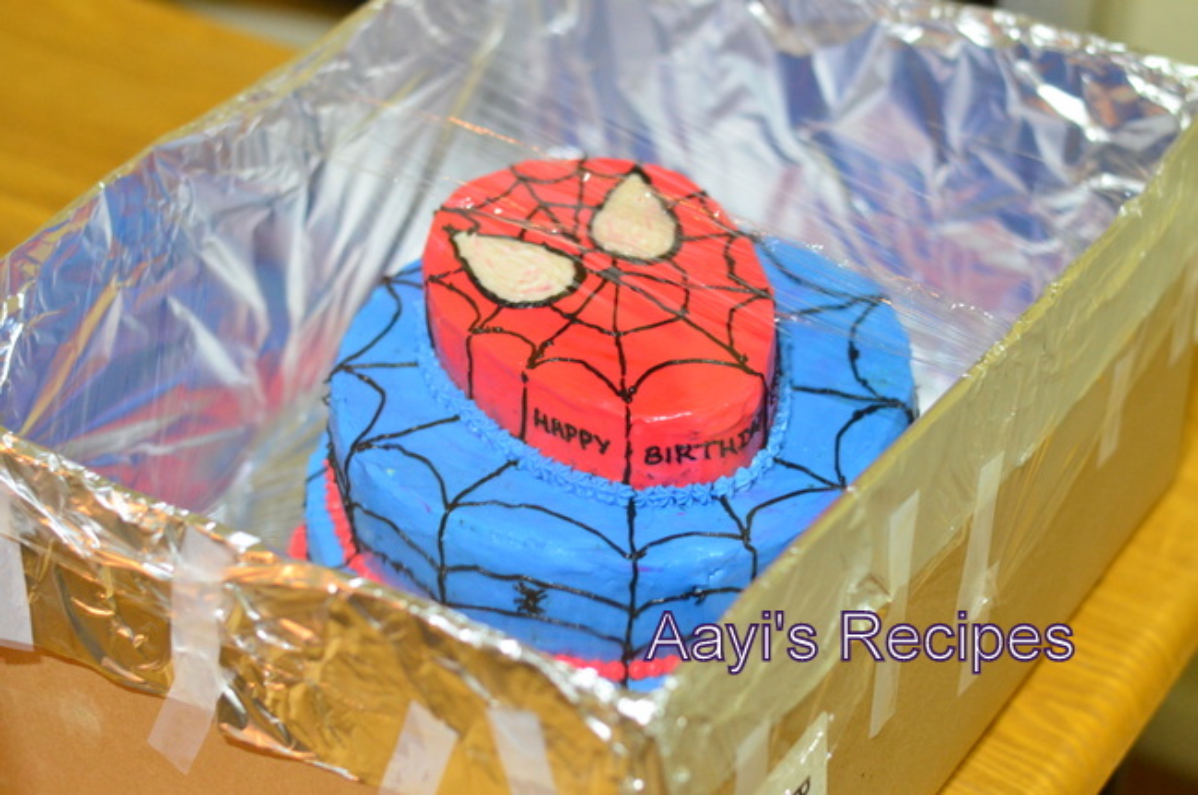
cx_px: 599
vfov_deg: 18.1
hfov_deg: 27.0
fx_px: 2492
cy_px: 398
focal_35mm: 75
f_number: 2.5
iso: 2000
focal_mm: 50
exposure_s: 1/100
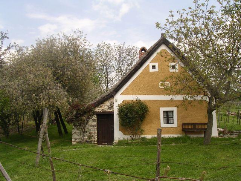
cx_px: 120
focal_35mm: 38
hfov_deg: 49.0
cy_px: 90
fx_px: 265
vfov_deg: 37.7
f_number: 5.6
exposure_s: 1/210
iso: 100
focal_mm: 5.8
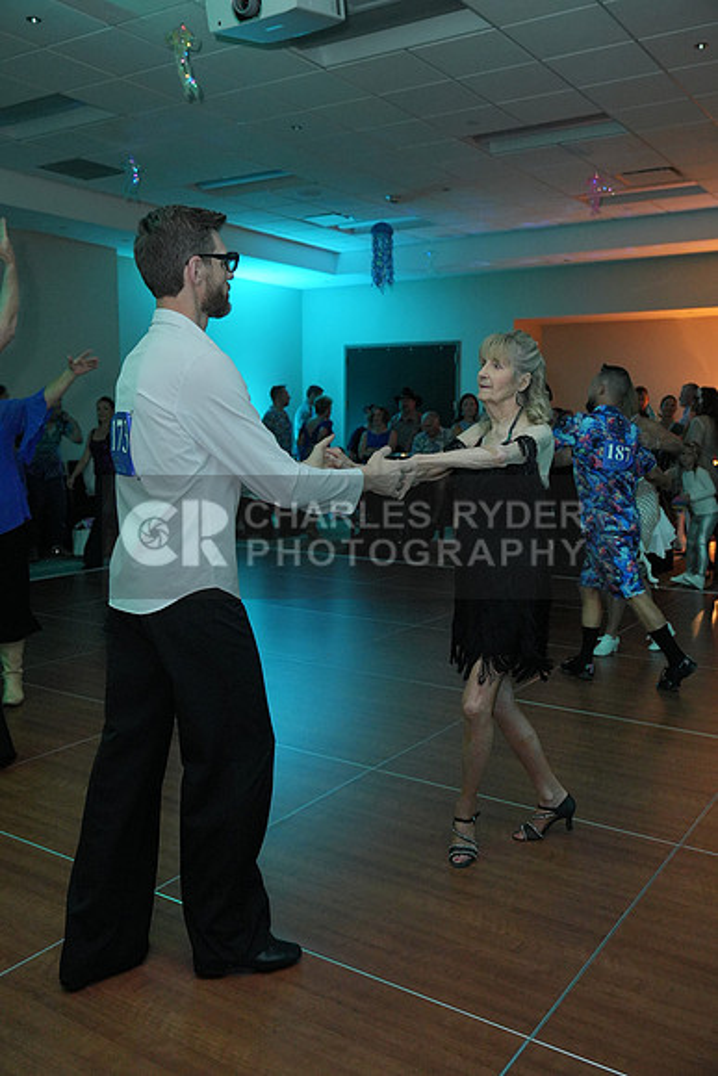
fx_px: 957
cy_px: 538
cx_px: 359
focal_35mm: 32
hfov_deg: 41.1
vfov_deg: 58.7
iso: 3200
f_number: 4
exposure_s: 1/200
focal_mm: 32
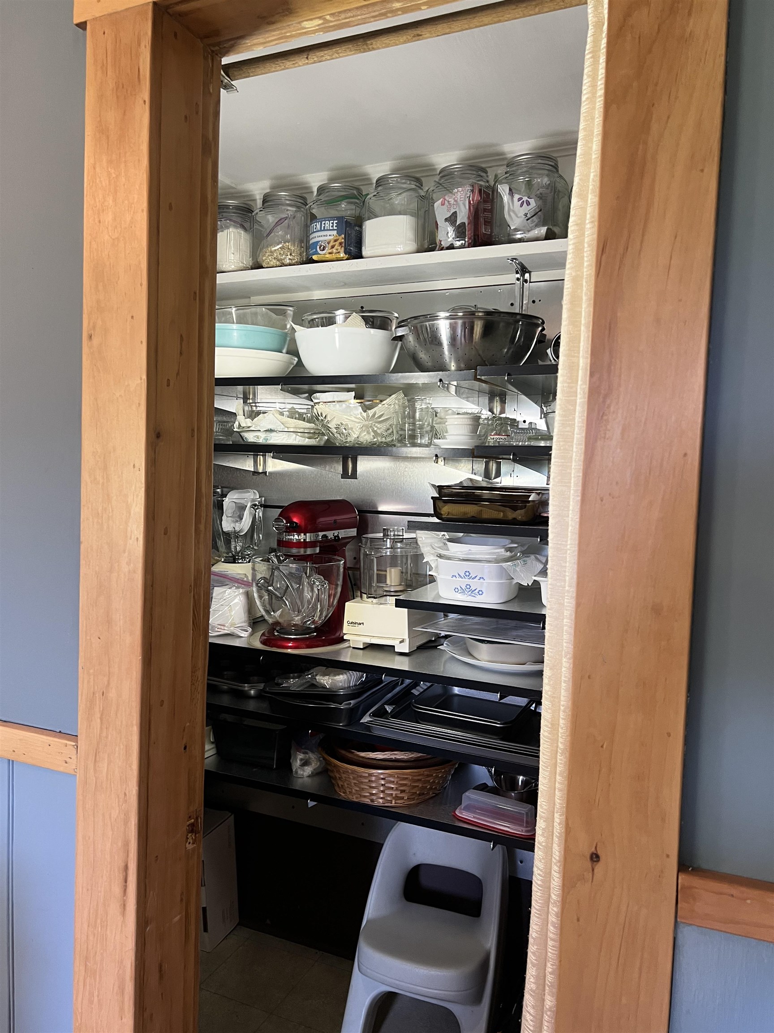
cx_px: 387
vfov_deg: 67.3
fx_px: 775
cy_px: 516
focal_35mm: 26
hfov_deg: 53.1
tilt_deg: -3.0
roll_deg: -2.1
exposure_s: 1/60
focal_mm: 5.7
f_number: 1.5
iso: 160
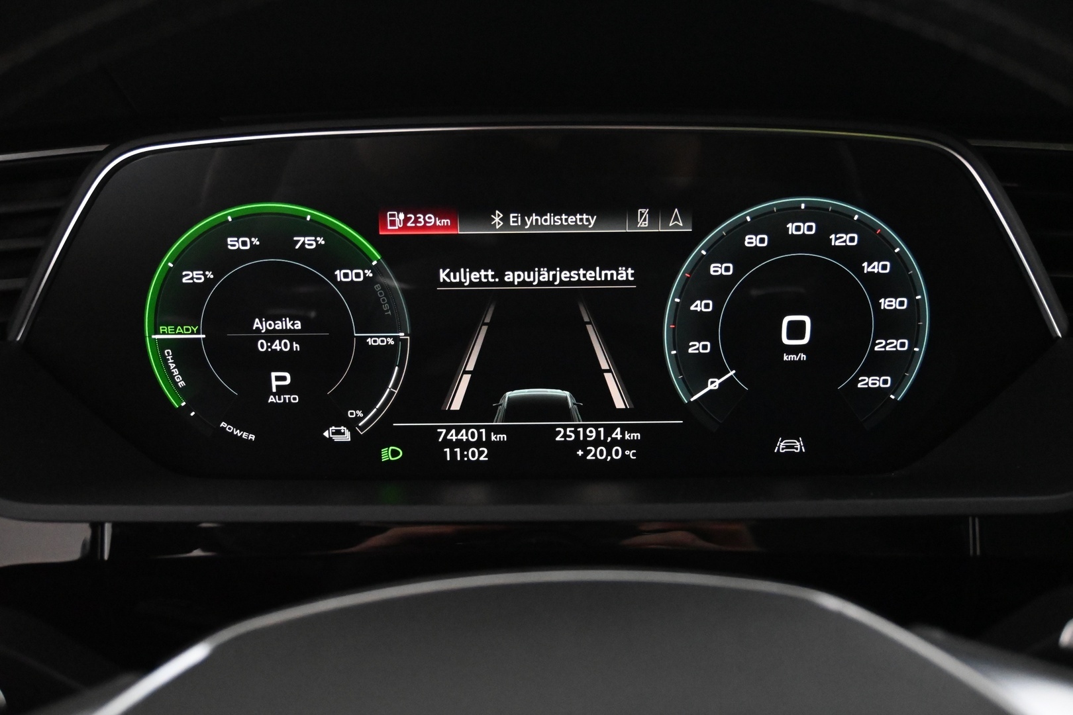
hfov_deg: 55.1
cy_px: 358
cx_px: 536
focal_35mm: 34
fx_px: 1028
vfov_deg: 38.4
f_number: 4.2
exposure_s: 1/40
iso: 8000
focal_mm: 23
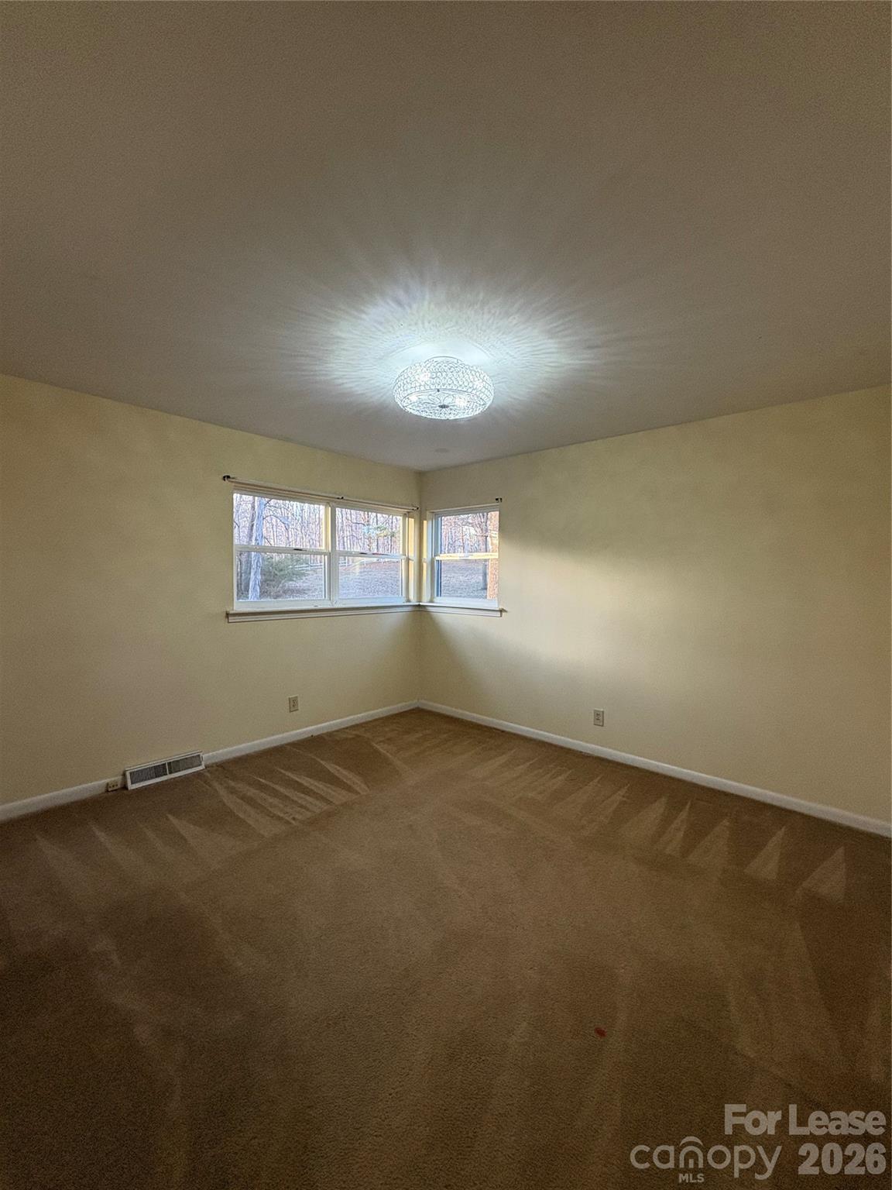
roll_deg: -0.1
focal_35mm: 14
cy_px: 595
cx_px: 446
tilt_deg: -1.9
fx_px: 481
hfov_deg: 85.7
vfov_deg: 102.1
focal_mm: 2.22
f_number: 2.2
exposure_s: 1/60
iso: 200
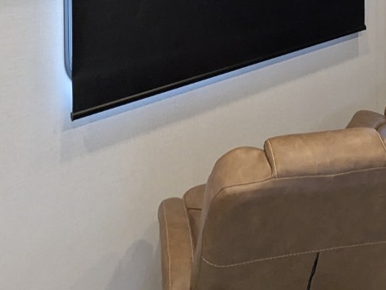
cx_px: 251
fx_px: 536
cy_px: -96
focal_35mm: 48
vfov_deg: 25.6
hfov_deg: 39.2
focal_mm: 2.35
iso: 314
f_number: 2.2
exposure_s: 1/54.4
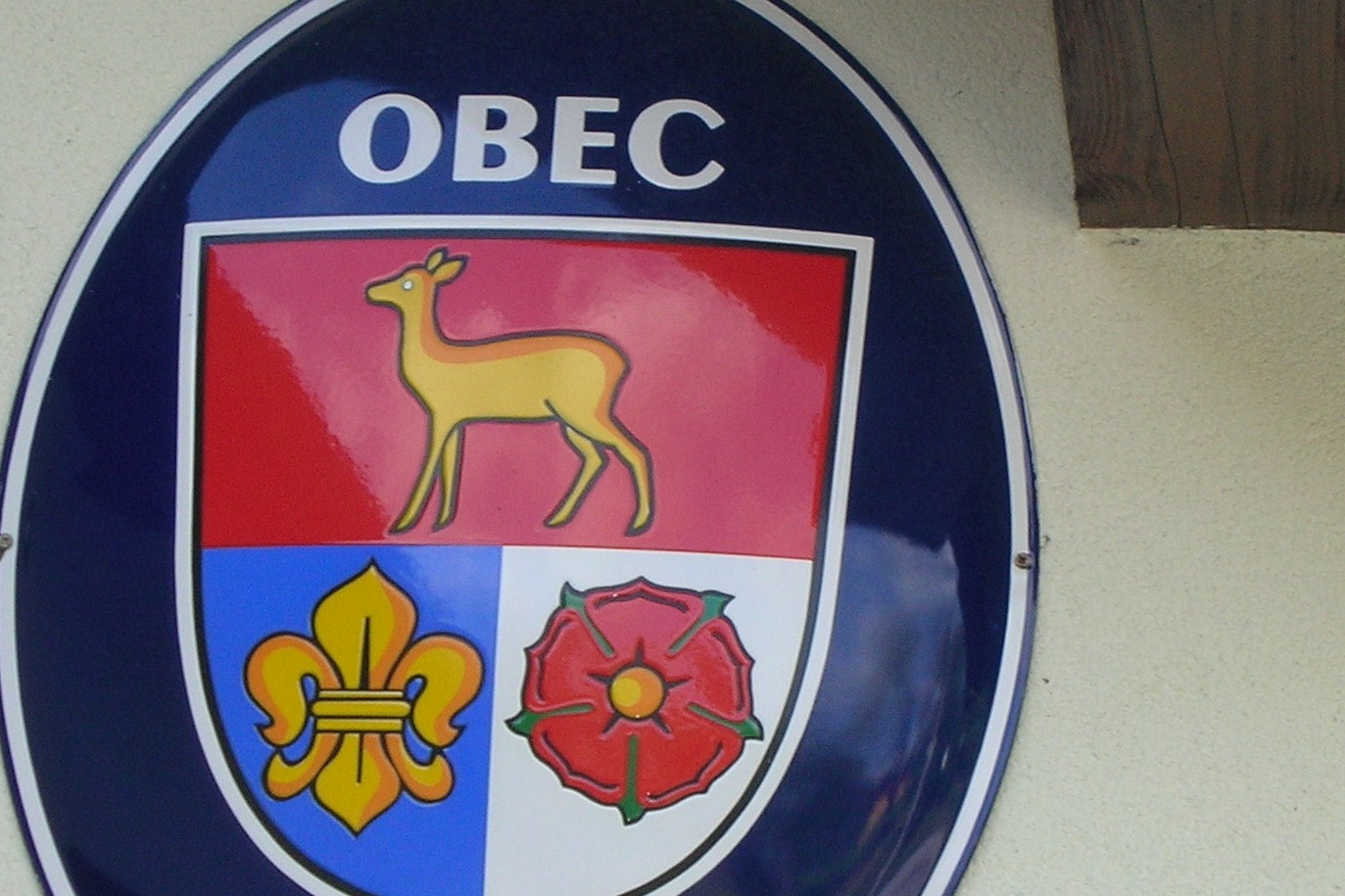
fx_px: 6313
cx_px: 647
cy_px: 530
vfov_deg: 8.1
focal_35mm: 169
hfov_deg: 12.2
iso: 61
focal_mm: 17.4
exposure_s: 1/60.3
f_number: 5.4
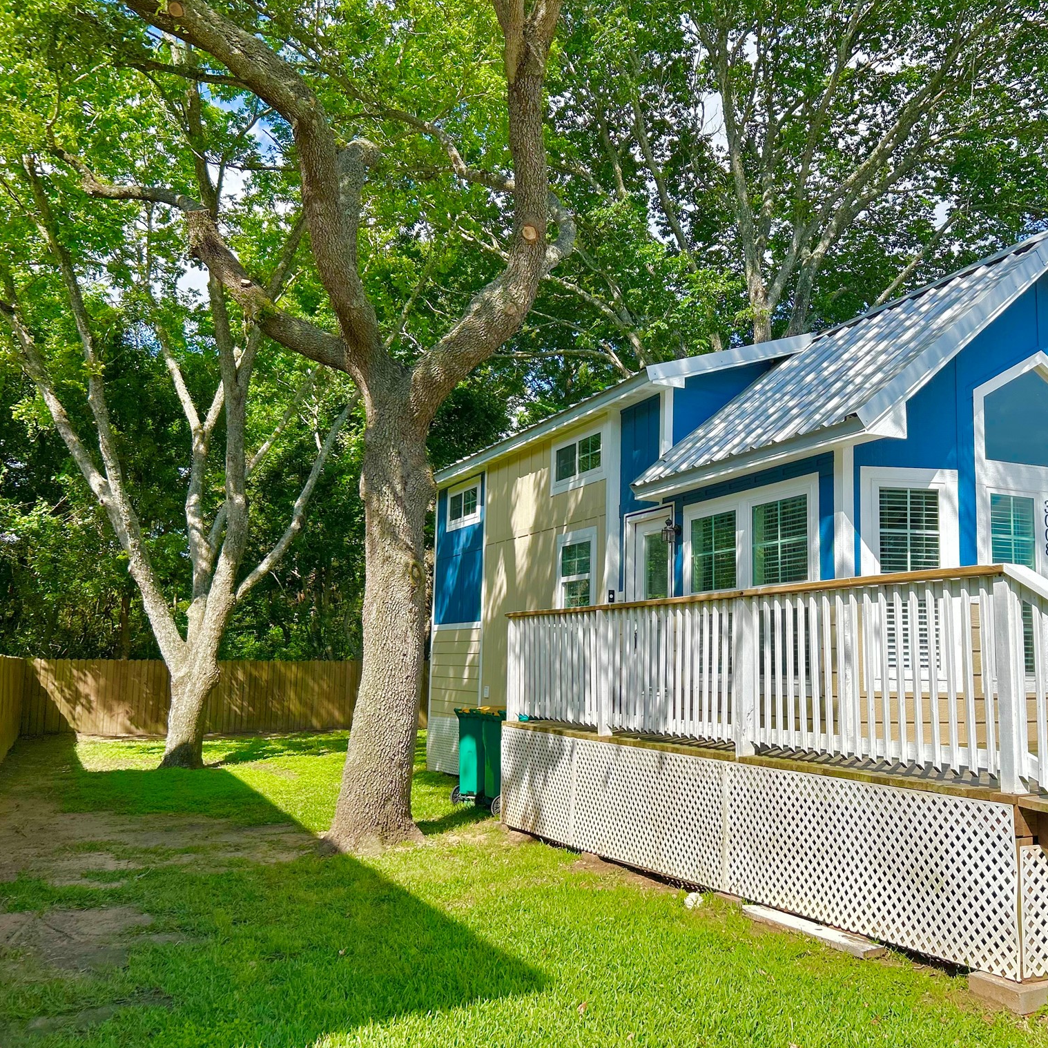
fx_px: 1062
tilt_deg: +6.7
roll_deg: -0.2
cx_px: 670
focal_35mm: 31
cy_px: 523
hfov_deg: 51.8
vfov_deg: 52.5
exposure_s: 1/5319
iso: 50
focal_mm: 5.7
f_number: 1.5
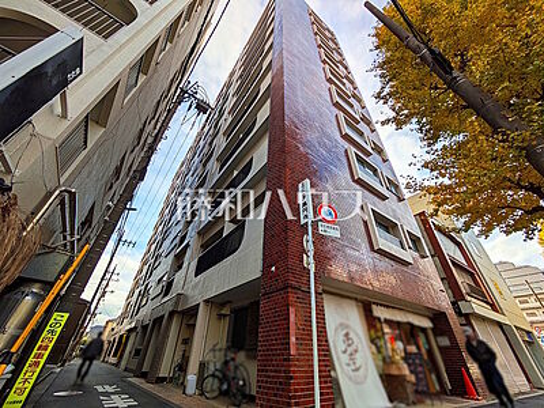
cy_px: 204
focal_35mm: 14
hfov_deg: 102.1
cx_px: 272
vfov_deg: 85.7
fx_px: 220
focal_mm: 1.83
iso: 46
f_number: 2.2
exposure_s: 1/1605
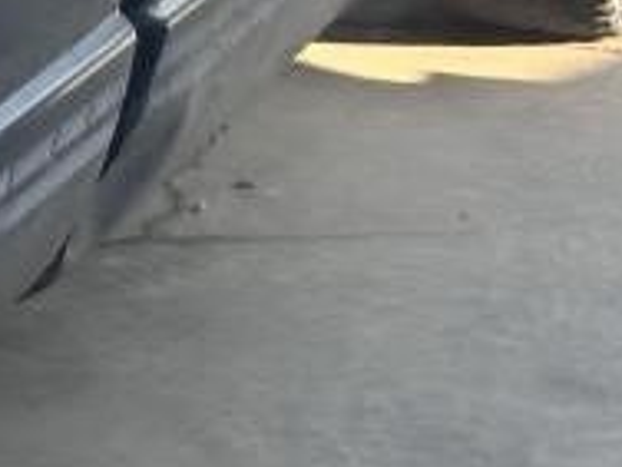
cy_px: 288
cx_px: -1356
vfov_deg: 8.4
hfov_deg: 8.8
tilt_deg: -21.4
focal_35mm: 177
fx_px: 3180
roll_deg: +6.5
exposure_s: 1/814
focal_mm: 5.7
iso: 50
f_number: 1.5
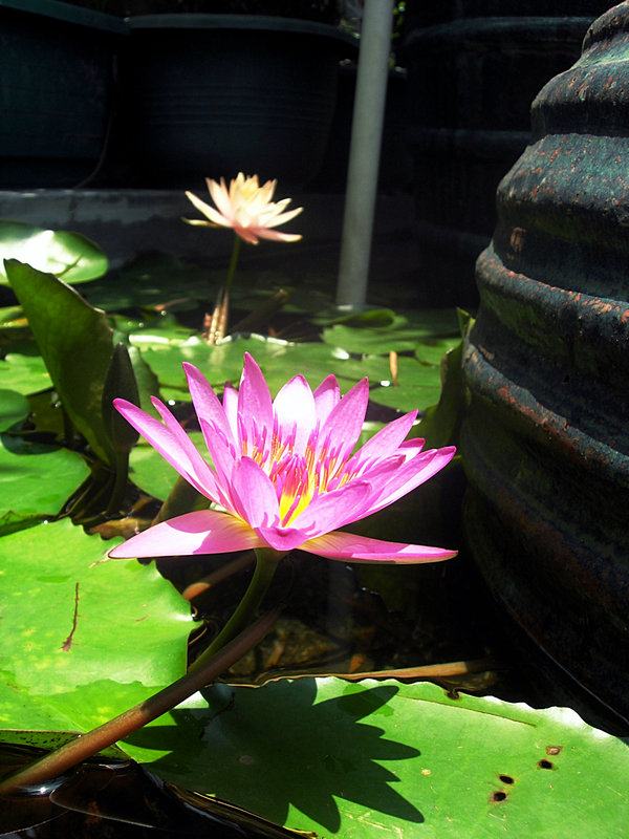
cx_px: 314
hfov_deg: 37.7
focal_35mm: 38
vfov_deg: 49.0
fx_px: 921
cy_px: 420
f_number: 4.8
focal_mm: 7.8
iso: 64
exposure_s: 1/256
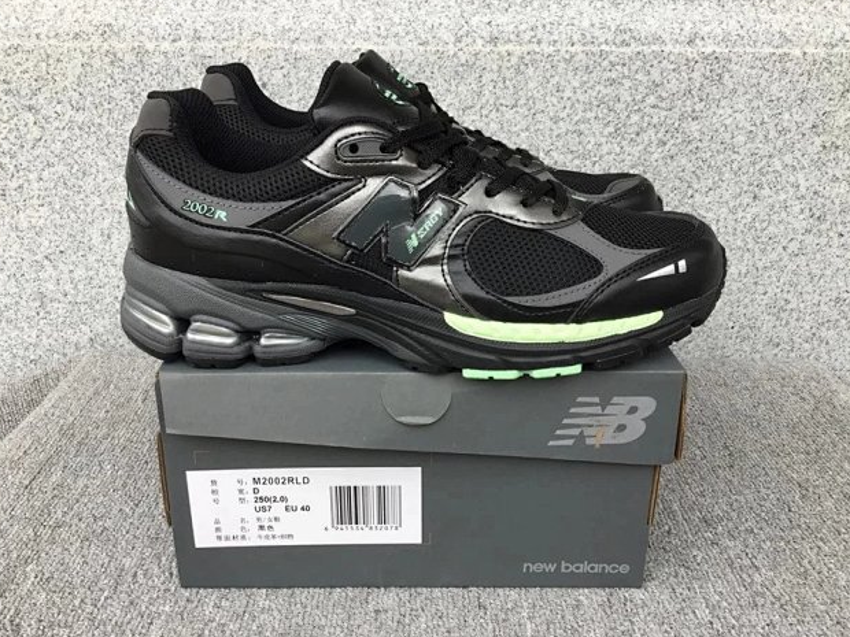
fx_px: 786
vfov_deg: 44.2
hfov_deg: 56.8
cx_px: 418
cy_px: 314
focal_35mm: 32
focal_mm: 3.3
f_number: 2.4
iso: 25
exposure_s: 1/100
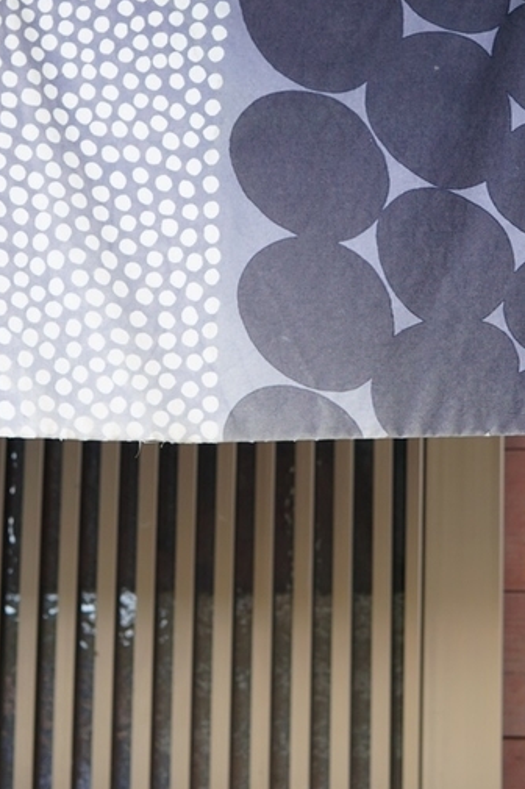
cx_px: 502
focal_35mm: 107
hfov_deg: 12.7
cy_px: 141
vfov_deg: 18.9
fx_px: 2344
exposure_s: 1/160
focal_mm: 30
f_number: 4
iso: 320
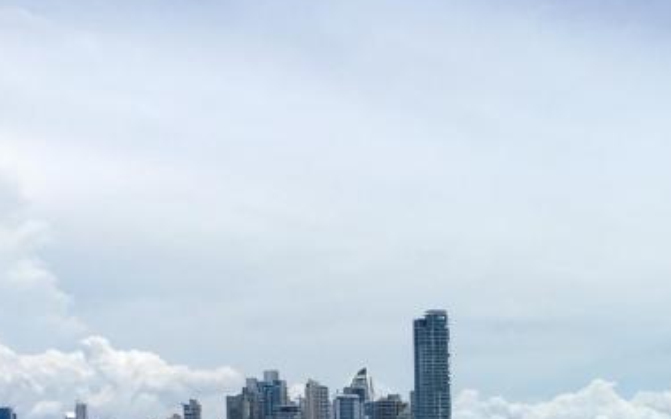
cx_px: 669
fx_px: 1518
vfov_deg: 14.5
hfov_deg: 23.9
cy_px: 656
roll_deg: +0.3
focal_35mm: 83
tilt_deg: -7.2
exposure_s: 1/2404
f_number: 2.2
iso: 25
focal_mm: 4.15
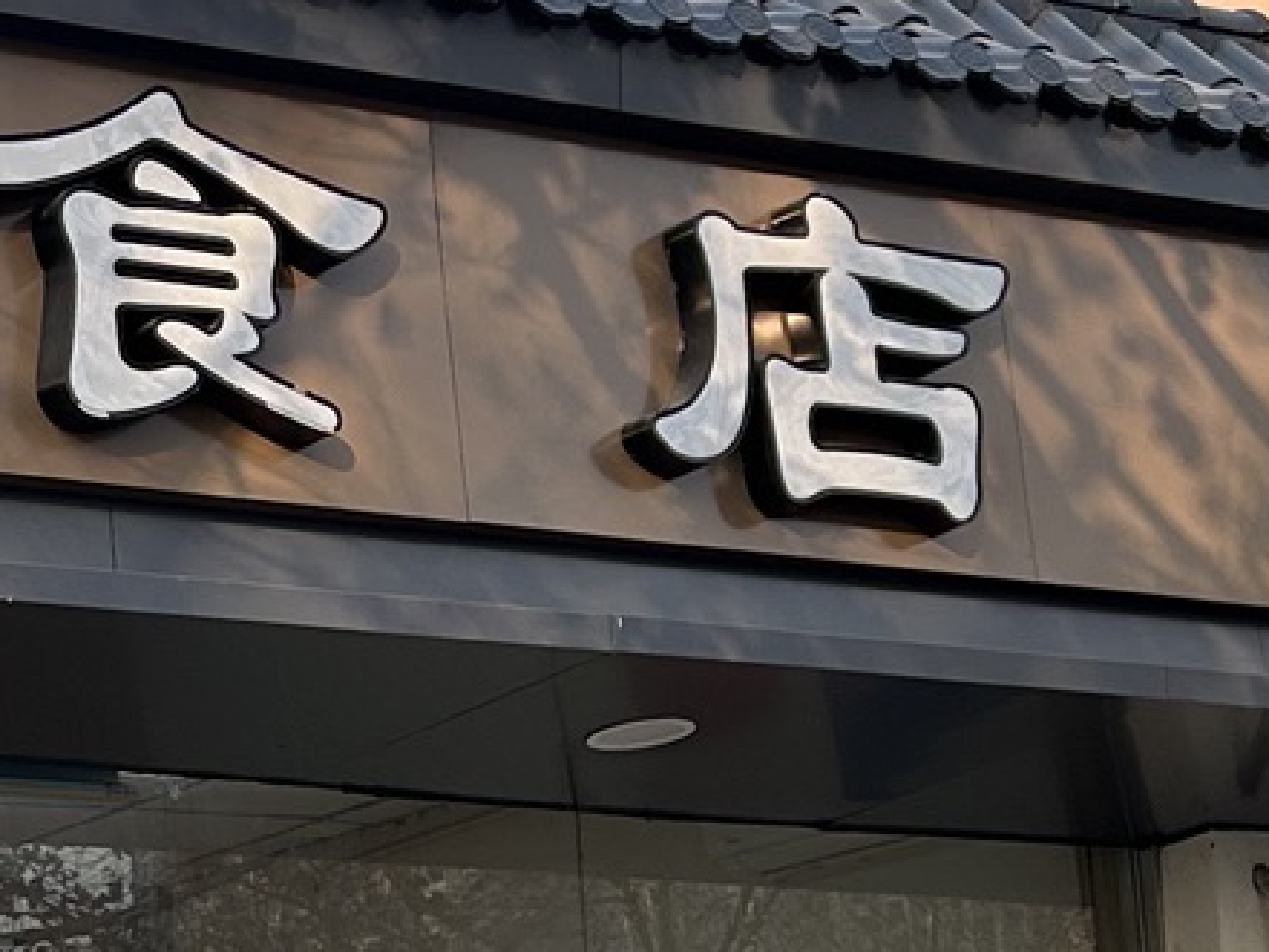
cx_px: -673
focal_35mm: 118
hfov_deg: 15.3
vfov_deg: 12.4
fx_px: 4327
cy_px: 1041
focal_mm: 5.7
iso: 50
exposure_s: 1/748
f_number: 1.5
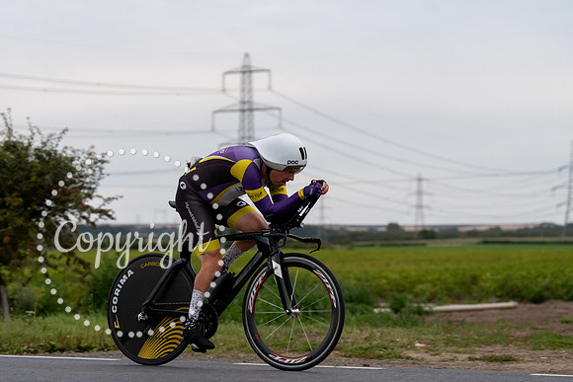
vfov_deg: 14.7
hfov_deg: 21.9
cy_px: 191
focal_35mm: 93
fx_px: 1481
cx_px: 286
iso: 1600
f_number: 3.5
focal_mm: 93
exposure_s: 1/800
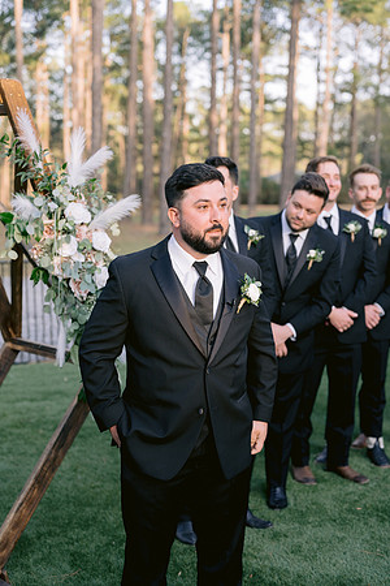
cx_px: 195
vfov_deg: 39.6
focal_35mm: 50
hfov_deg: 27.0
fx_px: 812
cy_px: 293
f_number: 2.8
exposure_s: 1/500
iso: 400
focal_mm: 50
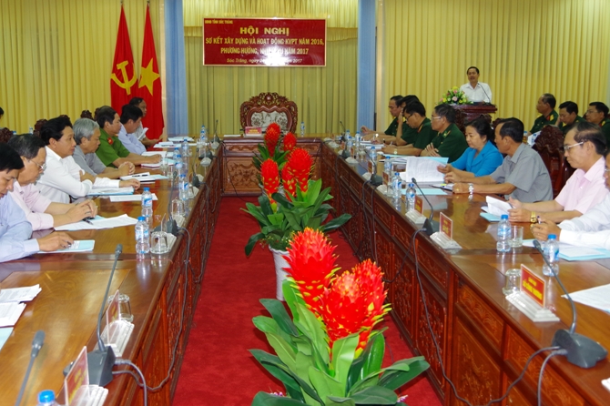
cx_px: 310
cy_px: 192
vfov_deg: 31.2
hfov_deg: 45.4
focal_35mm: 43
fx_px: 728
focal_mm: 24
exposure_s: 1/60
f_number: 4
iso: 800
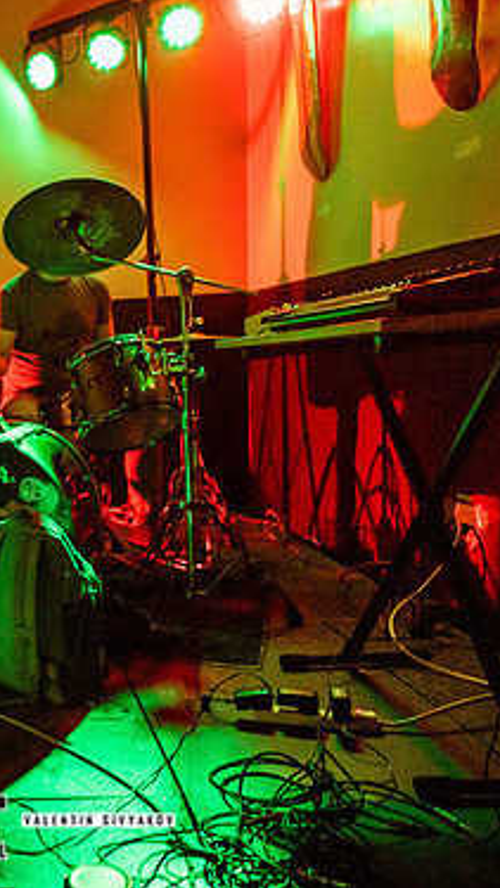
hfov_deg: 29.1
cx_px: -76
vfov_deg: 55.3
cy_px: 432
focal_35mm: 36
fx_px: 848
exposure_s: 1/160
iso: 3200
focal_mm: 22.2
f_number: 2.8
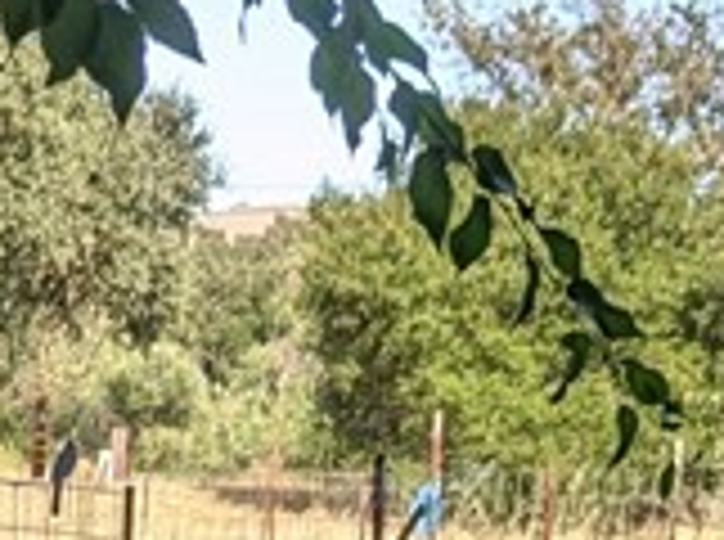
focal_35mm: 153
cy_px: 1197
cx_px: -202
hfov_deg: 12.6
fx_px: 3193
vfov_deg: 8.9
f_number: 1.7
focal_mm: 4.53
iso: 36
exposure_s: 1/582
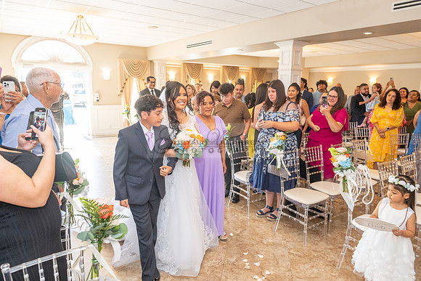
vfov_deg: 49.6
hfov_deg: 69.4
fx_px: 304
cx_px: 210
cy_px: 140
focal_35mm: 26
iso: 1250
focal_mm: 26
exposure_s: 1/200
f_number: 5
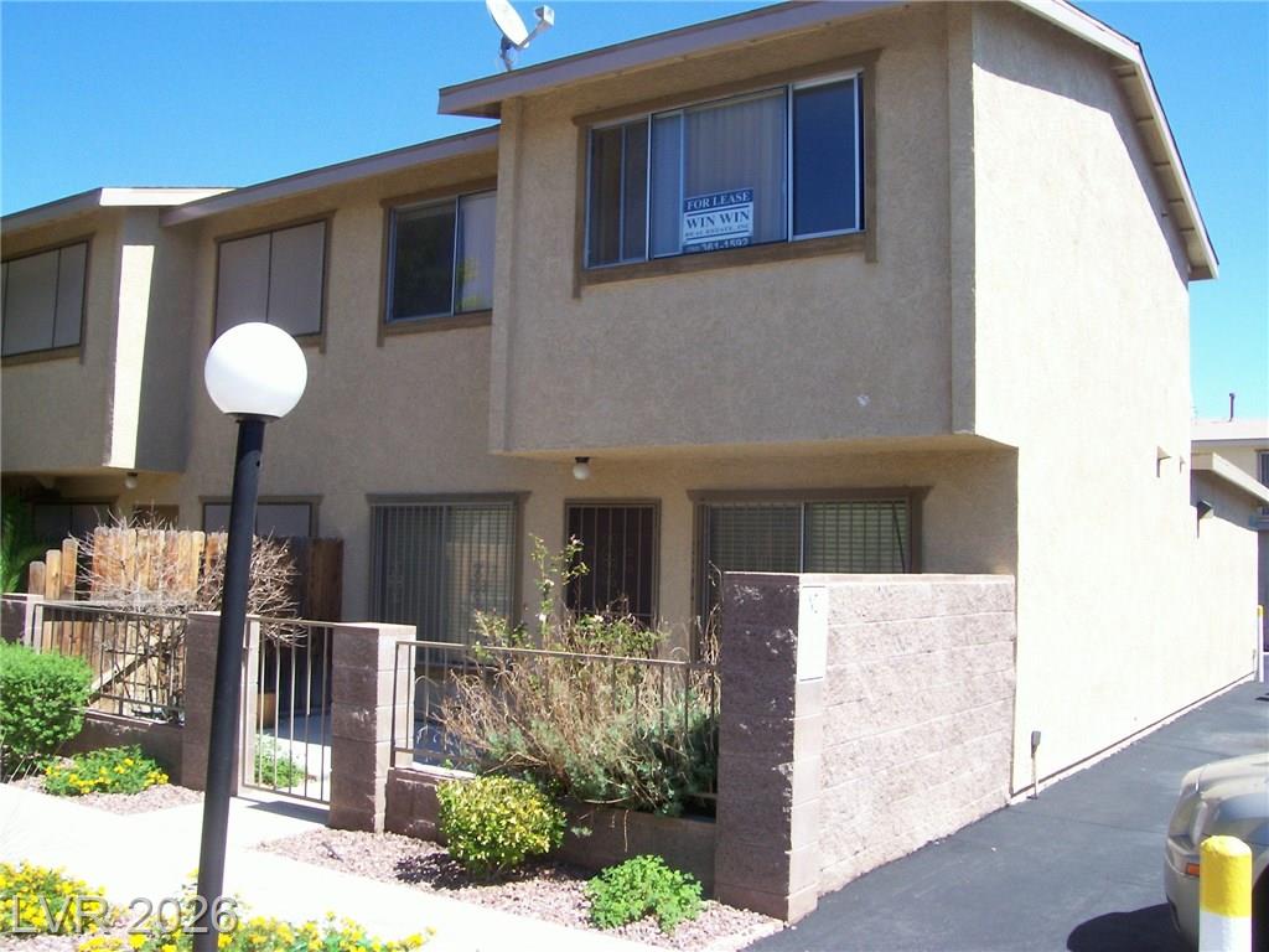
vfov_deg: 41.8
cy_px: 476
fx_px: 1246
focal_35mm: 34
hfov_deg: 54.0
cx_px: 634
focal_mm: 5.6
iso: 80
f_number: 5.1
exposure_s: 1/245
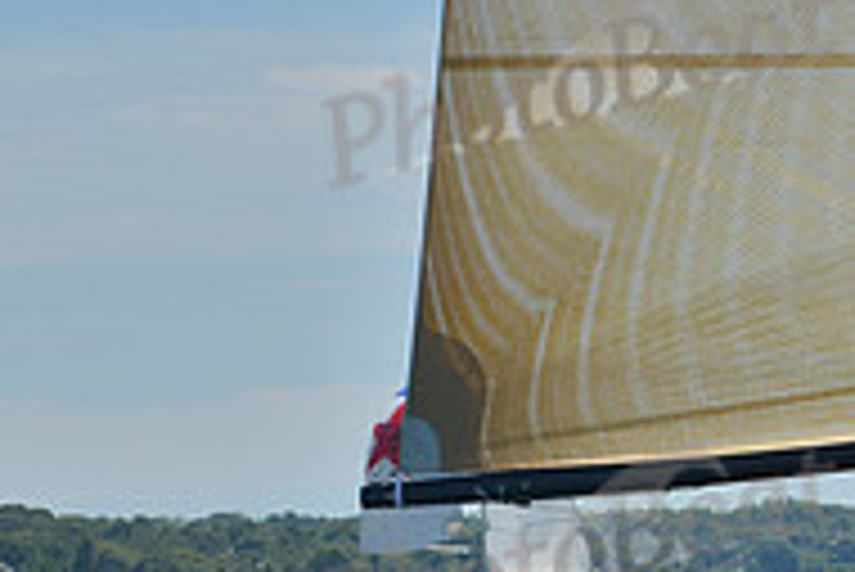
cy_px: 241
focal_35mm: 366
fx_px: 8699
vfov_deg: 3.8
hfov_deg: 5.6
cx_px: 1192
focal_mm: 120
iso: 280
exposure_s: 1/1250
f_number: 9
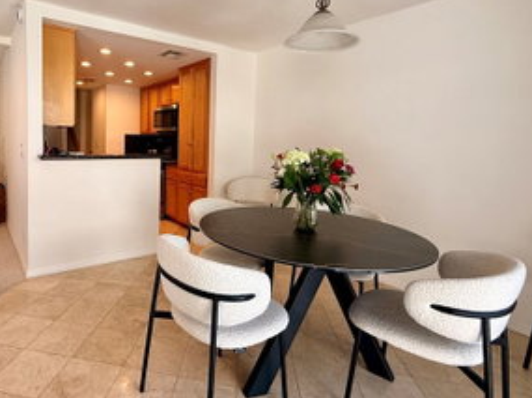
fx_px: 322
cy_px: 159
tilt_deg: -1.9
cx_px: 182
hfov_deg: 76.8
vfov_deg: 62.8
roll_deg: -1.3
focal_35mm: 21
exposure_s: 1/120
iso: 100
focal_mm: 2.22
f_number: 2.2
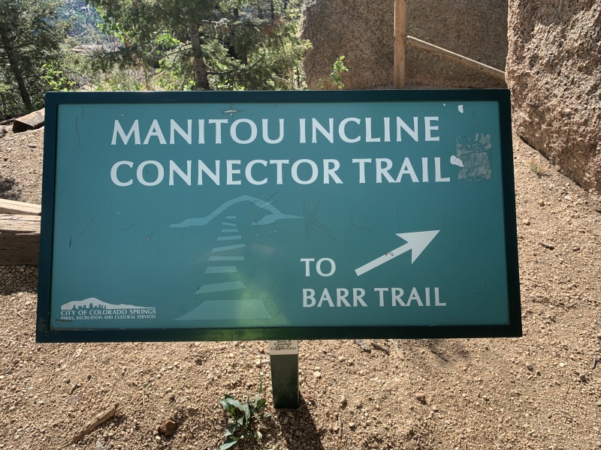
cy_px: 225
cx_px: 300
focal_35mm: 26
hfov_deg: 67.3
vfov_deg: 53.1
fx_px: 451
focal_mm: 4.25
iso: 25
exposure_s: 1/808
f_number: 1.8
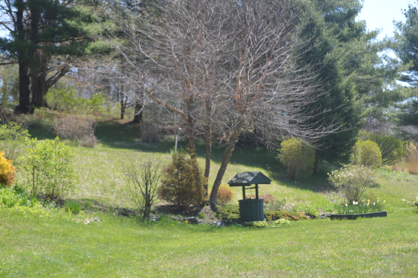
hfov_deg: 33.4
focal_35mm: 60
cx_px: 209
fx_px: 696
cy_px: 139
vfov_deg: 22.6
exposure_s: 1/160
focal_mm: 40
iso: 100
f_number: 6.3
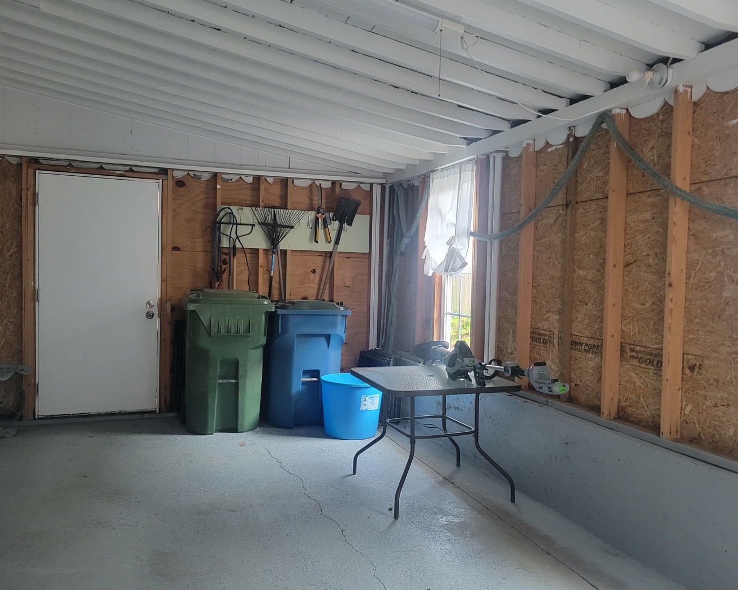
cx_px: 404
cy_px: 299
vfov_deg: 51.5
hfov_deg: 62.1
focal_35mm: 28
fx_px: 612
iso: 400
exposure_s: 1/50
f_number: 1.8
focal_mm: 5.4
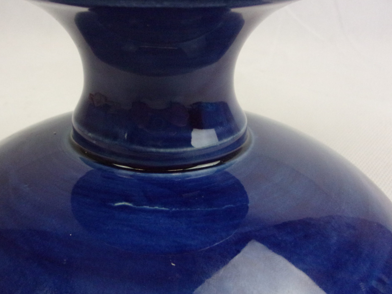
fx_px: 430
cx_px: 157
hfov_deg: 48.7
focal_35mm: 38
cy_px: 184
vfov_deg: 37.5
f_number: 3.9
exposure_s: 1/125
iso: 517
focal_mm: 5.1
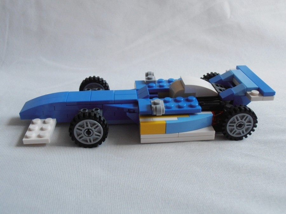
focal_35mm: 37
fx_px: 306
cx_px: 143
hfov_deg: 50.1
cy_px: 107
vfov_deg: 38.7
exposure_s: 1/160
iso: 80
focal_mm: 6.61
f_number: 3.9
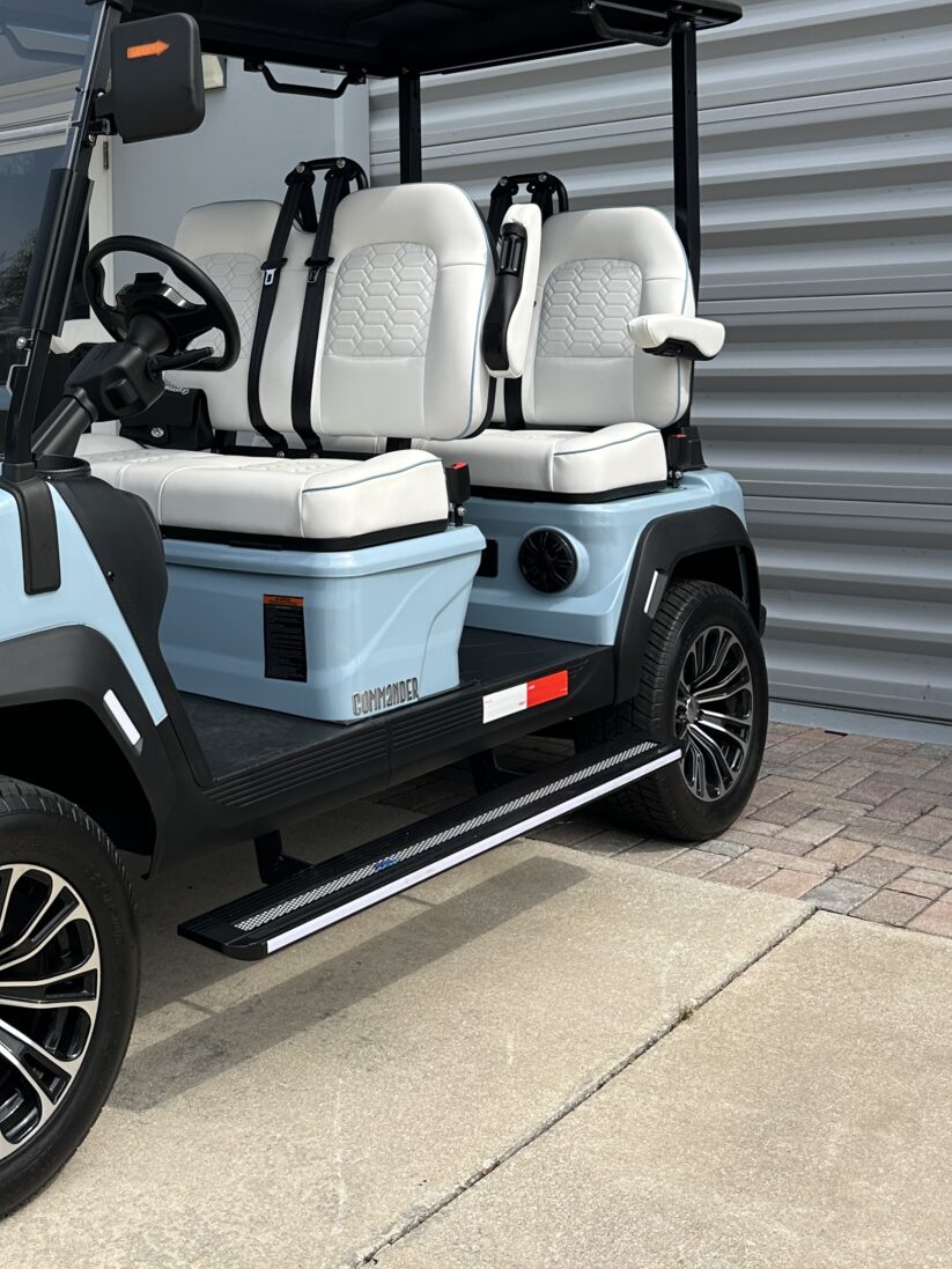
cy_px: 286
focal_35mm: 42
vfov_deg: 43.1
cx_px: 148
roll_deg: -0.4
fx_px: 1540
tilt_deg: +3.5
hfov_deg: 33.1
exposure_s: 1/3155
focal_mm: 6.86
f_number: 1.78
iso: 80
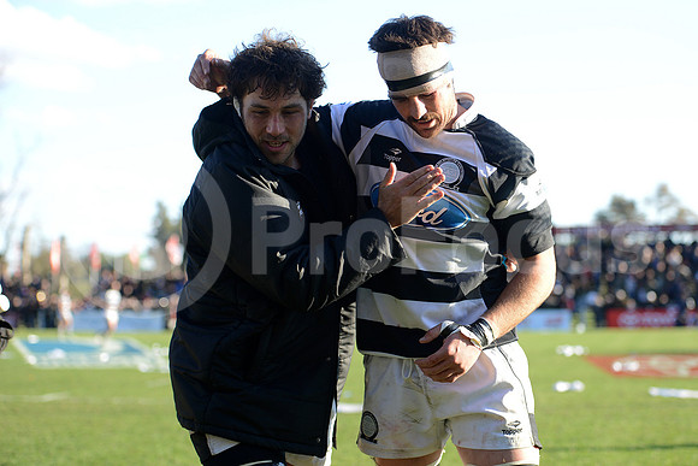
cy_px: 233
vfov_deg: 13.4
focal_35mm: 102
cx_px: 349
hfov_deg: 20.0
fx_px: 1978
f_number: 2.8
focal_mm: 102
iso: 320
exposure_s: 1/640
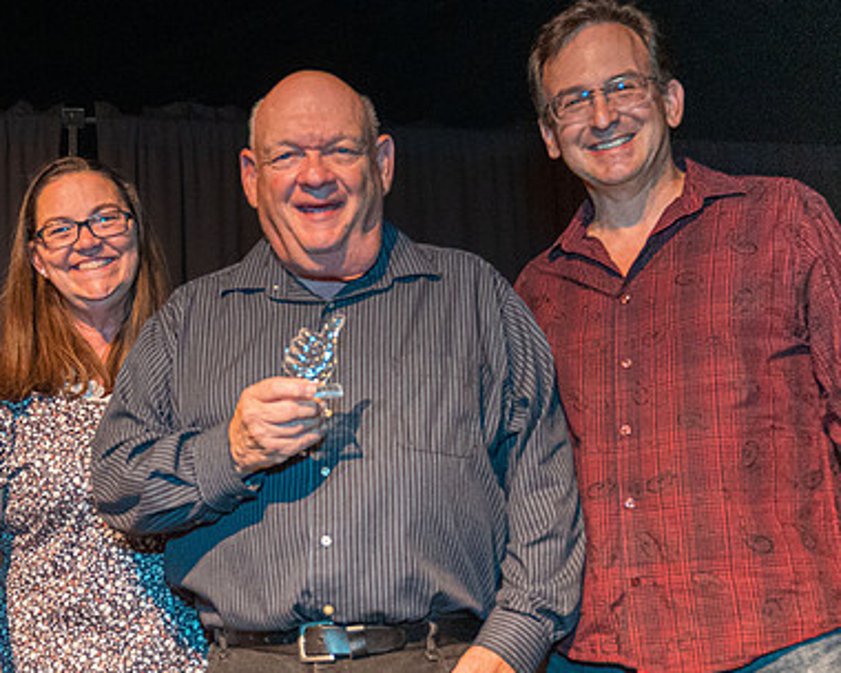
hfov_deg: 32.8
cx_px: 308
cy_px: 469
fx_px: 1419
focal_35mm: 57
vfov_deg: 26.5
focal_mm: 27
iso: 6400
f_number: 2.8
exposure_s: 1/100
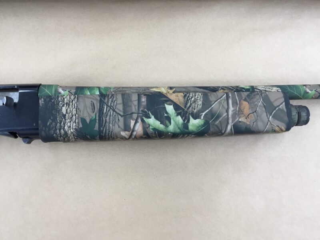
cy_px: 120
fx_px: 268
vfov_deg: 48.2
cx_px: 160
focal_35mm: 29
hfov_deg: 61.7
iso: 50
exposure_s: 1/30
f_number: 2.2
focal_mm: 4.15
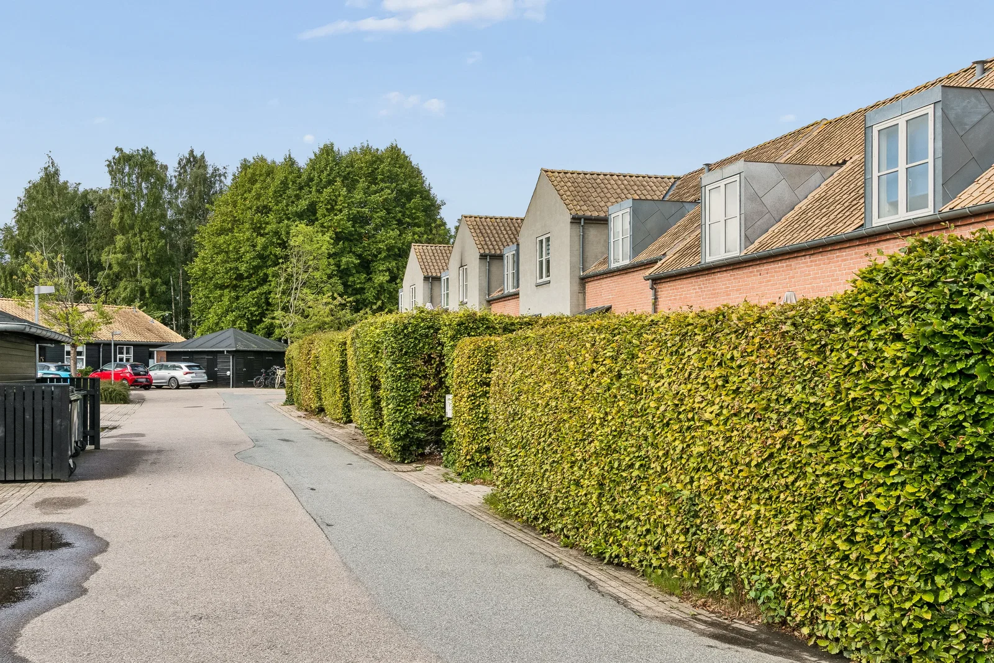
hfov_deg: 53.1
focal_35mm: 36
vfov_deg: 36.9
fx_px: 994
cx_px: 497
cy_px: 332
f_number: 13
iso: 180
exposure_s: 1/100
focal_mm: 24
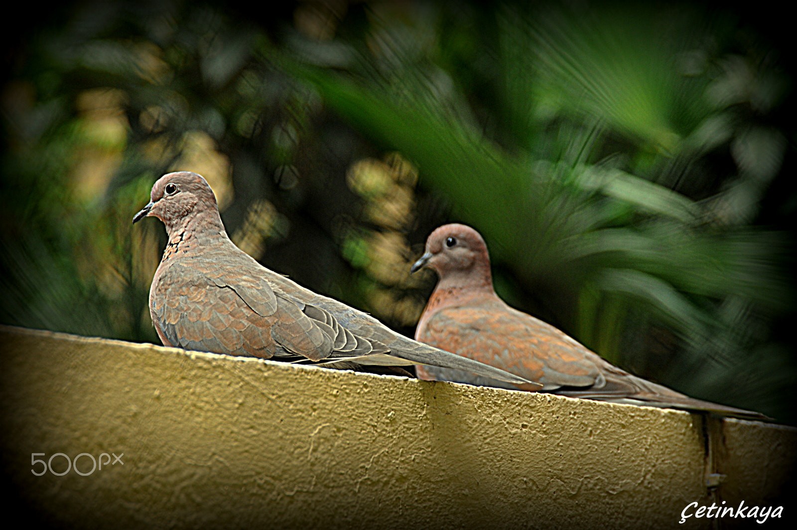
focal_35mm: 180
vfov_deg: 7.6
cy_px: 265
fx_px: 3980
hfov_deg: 11.4
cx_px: 398
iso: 200
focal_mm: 120
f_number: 5.6
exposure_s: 1/125
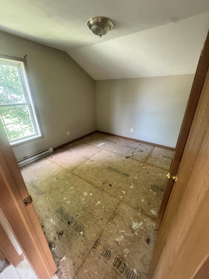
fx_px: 113
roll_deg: +1.5
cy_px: 140
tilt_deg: -22.3
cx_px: 104
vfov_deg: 102.1
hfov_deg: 85.7
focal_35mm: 14
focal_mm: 2.22
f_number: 2.2
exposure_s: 1/60
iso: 800
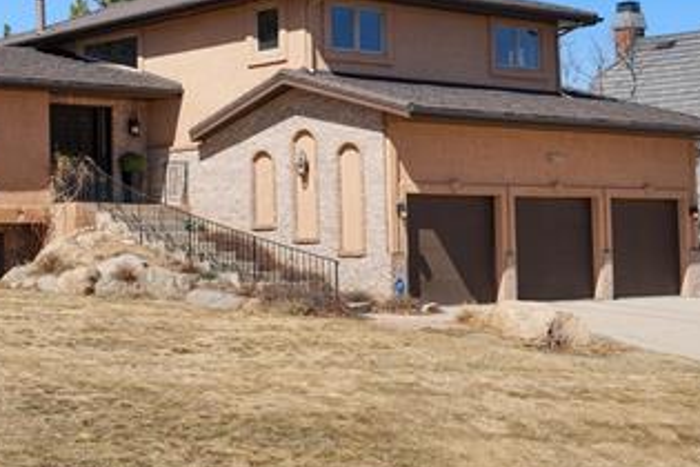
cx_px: 111
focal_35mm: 71
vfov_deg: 19.1
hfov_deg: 27.7
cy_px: 151
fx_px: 1380
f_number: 5.6
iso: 100
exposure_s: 1/250
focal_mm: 35
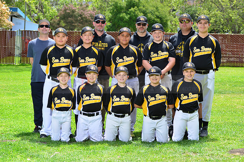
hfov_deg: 21.5
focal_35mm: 95
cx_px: 122
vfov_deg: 14.4
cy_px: 81
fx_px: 644
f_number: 8
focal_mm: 95
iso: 200
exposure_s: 1/200
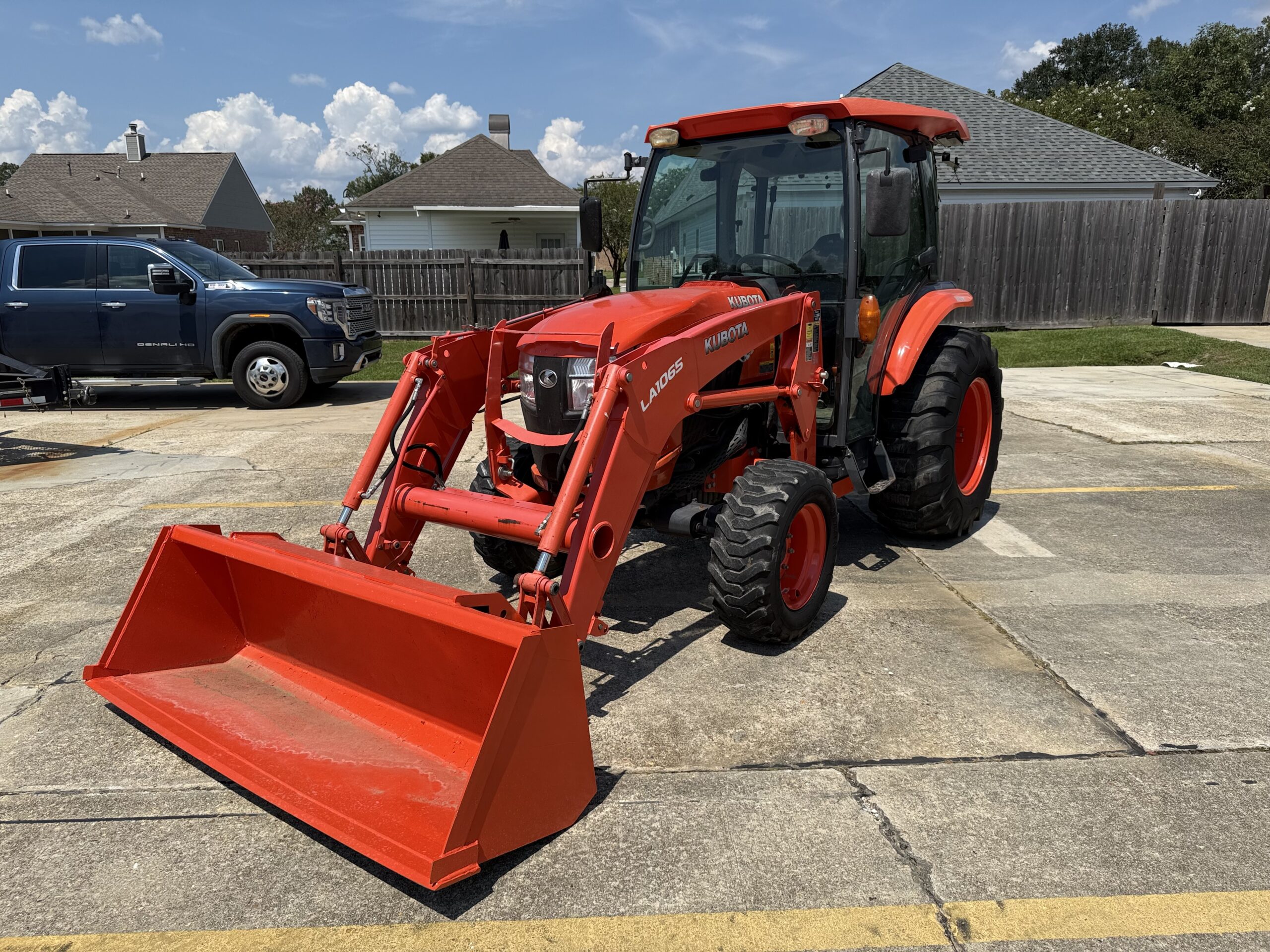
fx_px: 881
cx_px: 635
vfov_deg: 56.8
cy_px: 476
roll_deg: +1.2
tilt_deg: -11.0
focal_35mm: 24
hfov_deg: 71.6
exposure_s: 1/6173
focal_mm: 6.76
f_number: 1.78
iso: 80
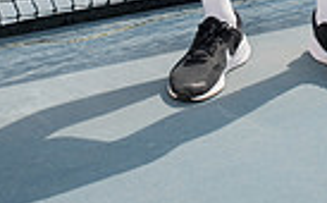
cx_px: 236
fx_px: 1254
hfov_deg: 14.8
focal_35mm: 141
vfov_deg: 8.3
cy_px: -330
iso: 100
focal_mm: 42
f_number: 5.6
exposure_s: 1/320
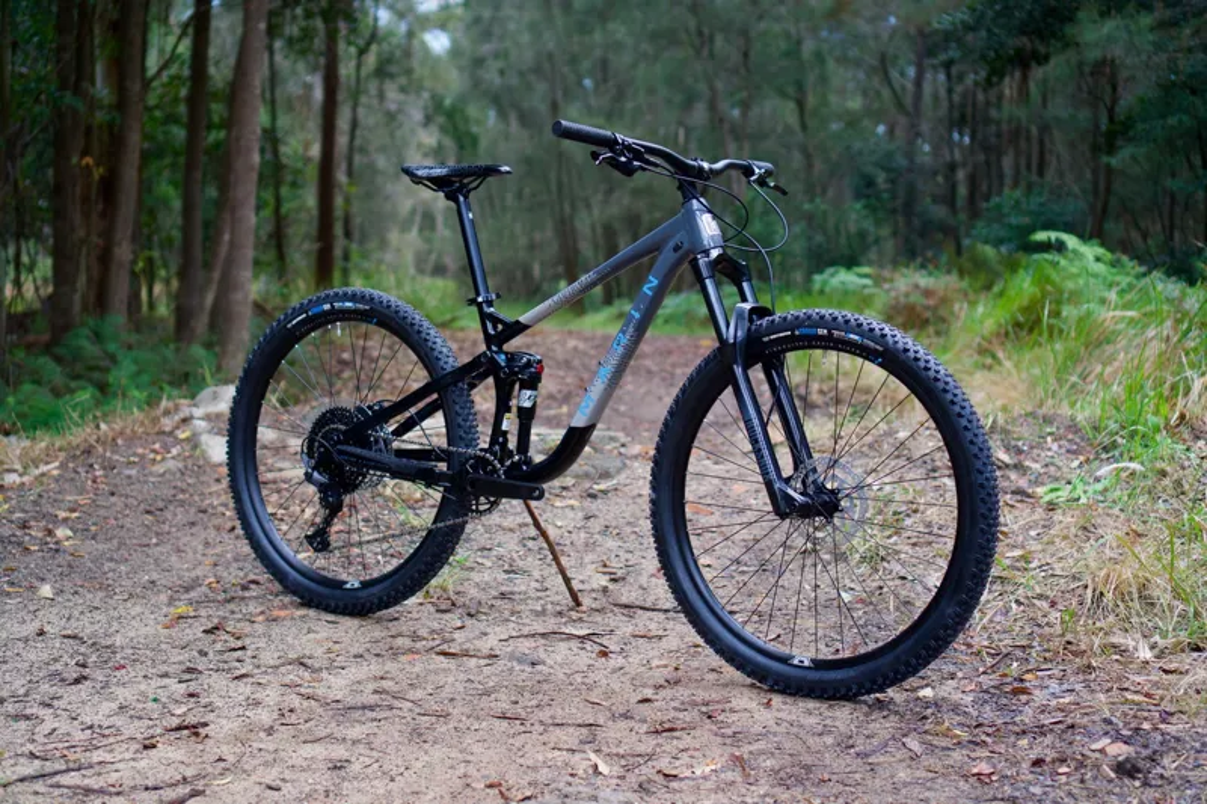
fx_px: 1760
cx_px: 604
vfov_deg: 25.7
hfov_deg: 37.9
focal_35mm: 52
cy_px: 402
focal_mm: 35
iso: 160
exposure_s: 1/160
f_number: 2.2
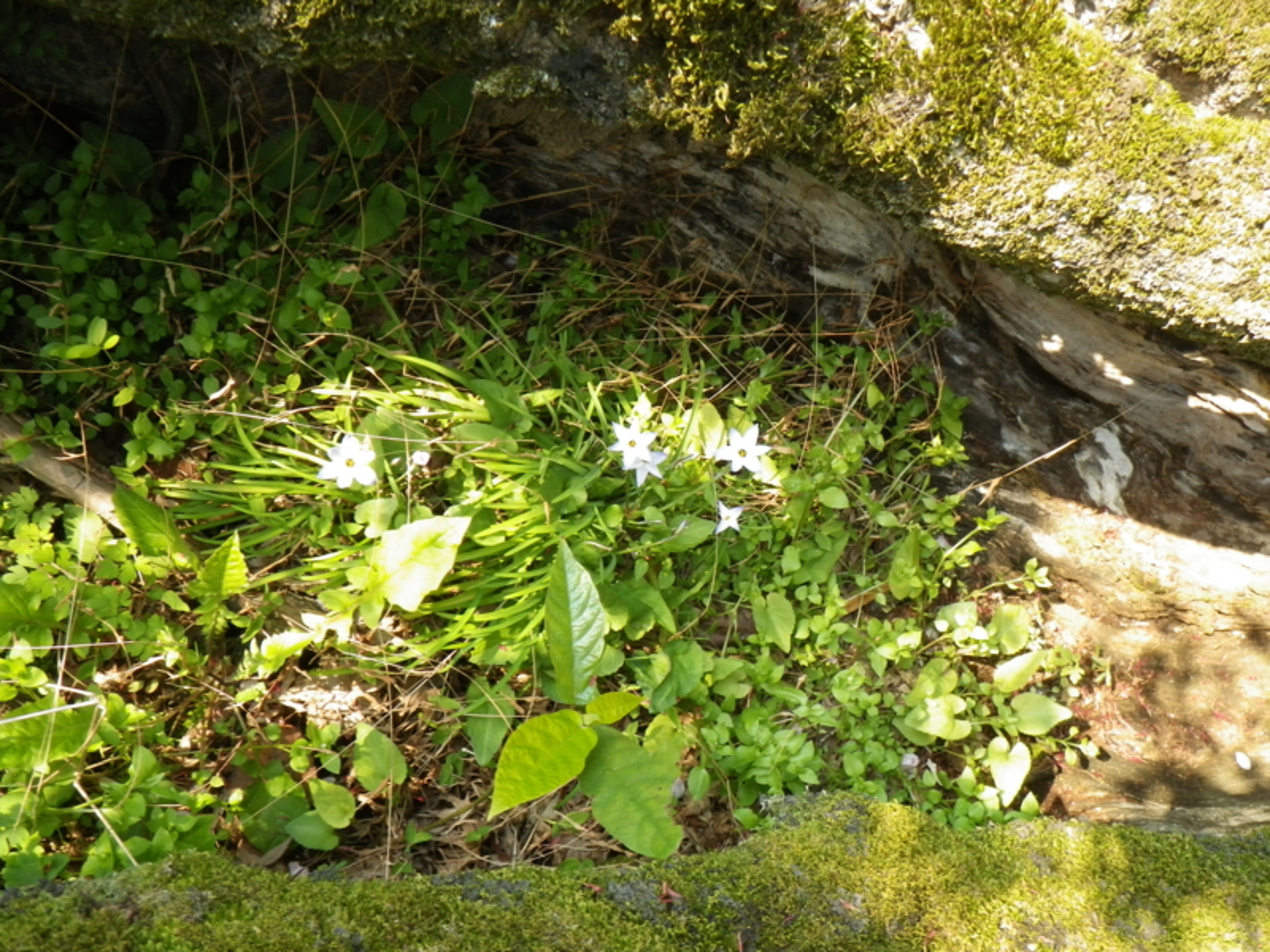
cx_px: 635
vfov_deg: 41.8
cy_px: 476
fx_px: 1247
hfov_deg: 54.0
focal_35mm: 34
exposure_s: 1/50
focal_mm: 6.1
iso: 125
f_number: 3.8
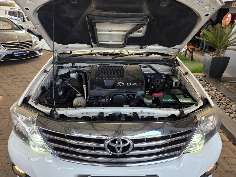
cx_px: 118
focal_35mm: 23
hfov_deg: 73.9
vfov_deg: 58.9
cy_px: 88
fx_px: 157
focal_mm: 6.25
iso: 80
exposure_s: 1/180
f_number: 1.7
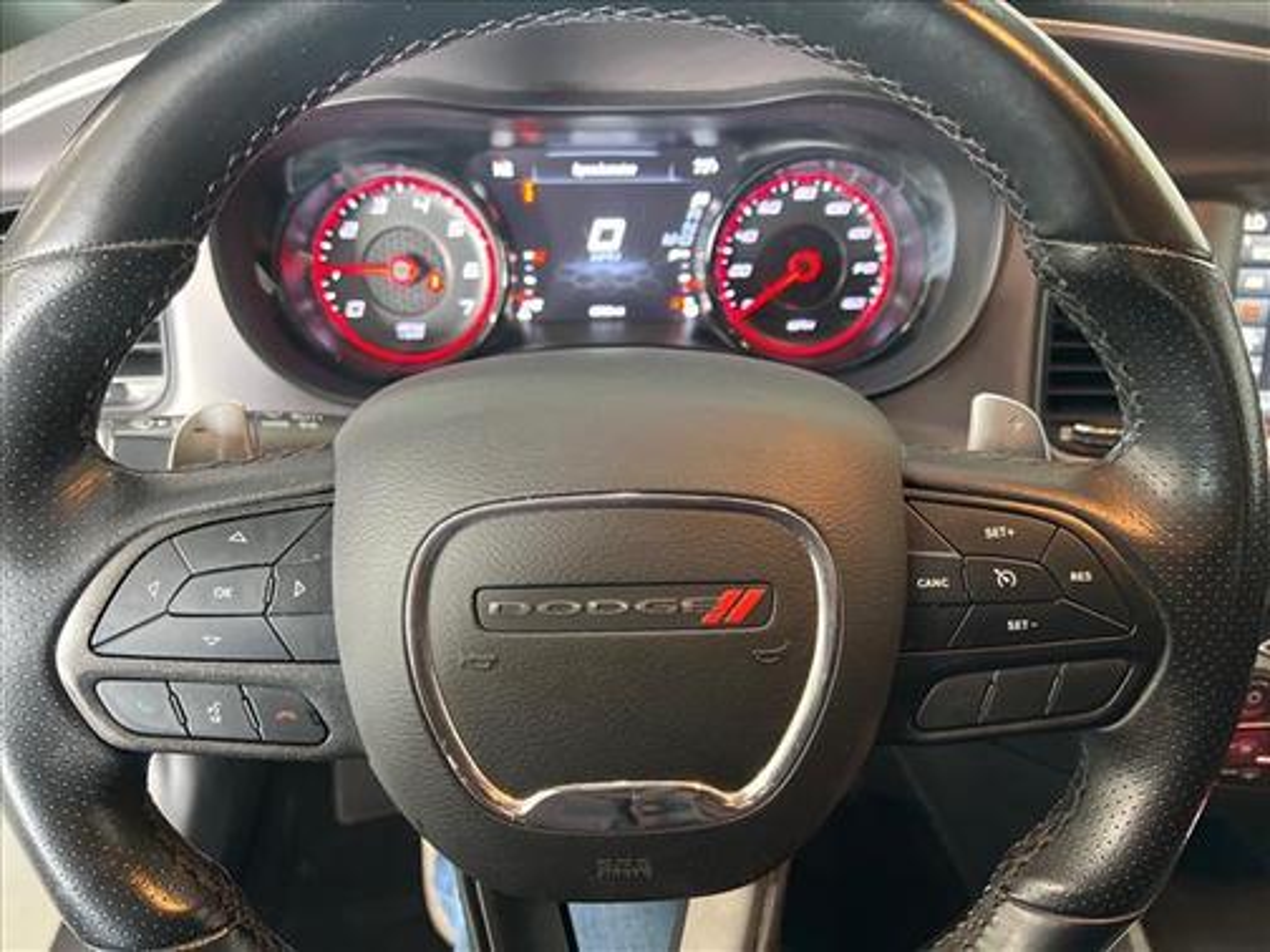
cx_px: 635
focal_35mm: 26
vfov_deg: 53.1
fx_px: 954
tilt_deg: -34.2
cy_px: 476
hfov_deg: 67.3
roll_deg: -0.6
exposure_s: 1/30
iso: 1000
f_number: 1.5
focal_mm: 5.7
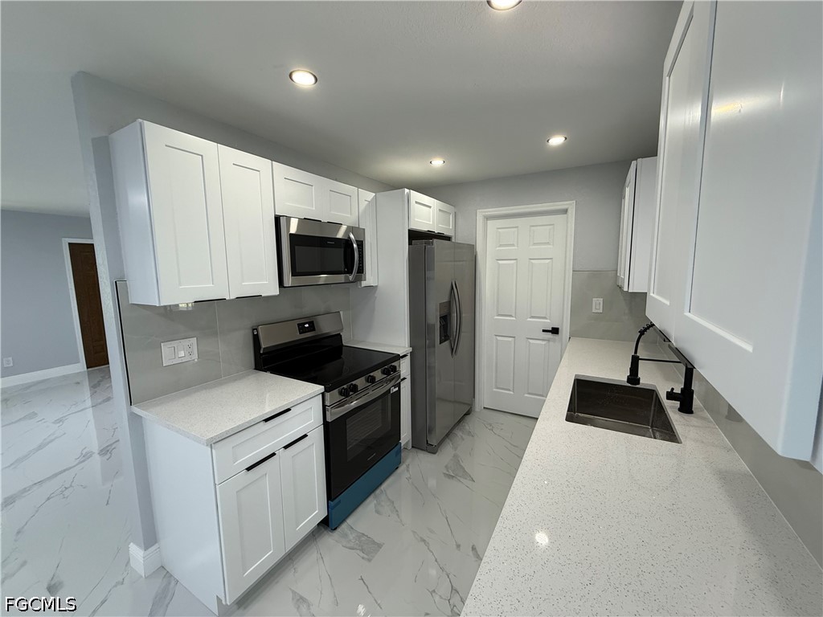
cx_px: 412
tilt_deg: -6.9
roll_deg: +0.4
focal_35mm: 14
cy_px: 308
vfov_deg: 85.7
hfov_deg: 102.1
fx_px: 333
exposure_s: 1/120
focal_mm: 2.22
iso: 200
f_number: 2.2
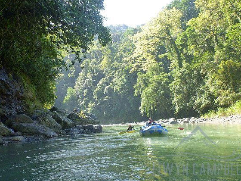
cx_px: 122
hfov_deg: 61.7
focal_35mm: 29
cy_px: 90
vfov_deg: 48.2
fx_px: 202
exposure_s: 1/200
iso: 320
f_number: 3.3
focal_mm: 4.9
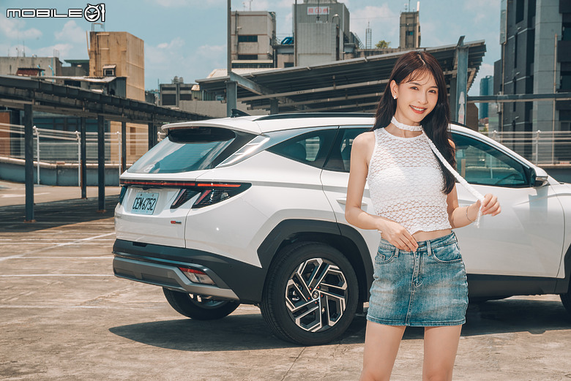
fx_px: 1301
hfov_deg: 24.7
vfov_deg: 16.7
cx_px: 286
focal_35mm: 82
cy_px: 190
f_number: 5.6
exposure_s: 1/60
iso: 100
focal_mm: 82
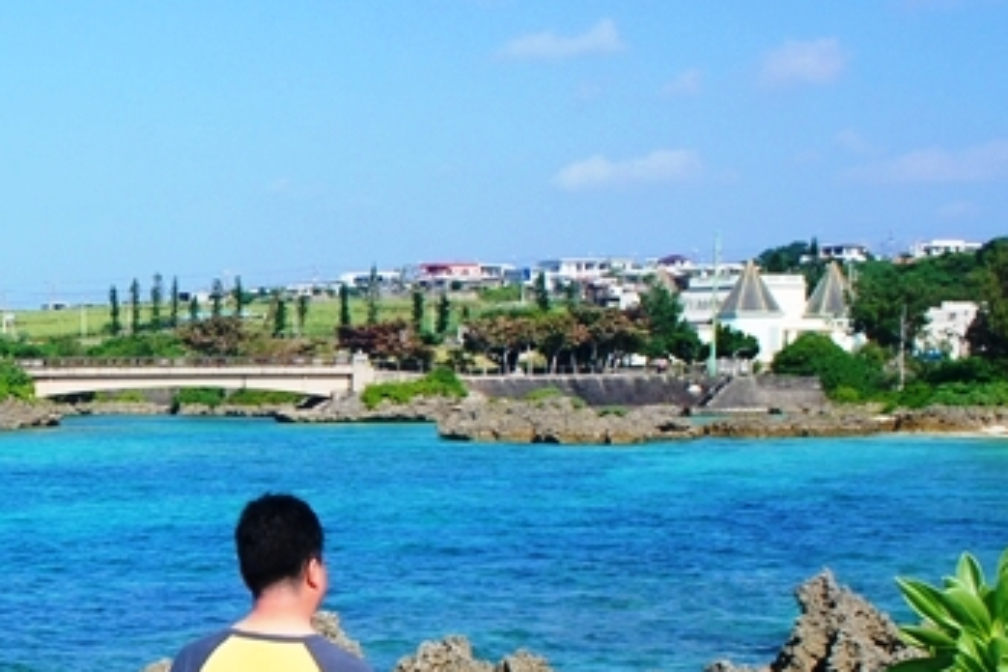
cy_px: 540
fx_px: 2216
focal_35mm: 79
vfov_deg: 17.1
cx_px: -43
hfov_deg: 24.3
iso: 200
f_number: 13
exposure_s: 1/250
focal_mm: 23
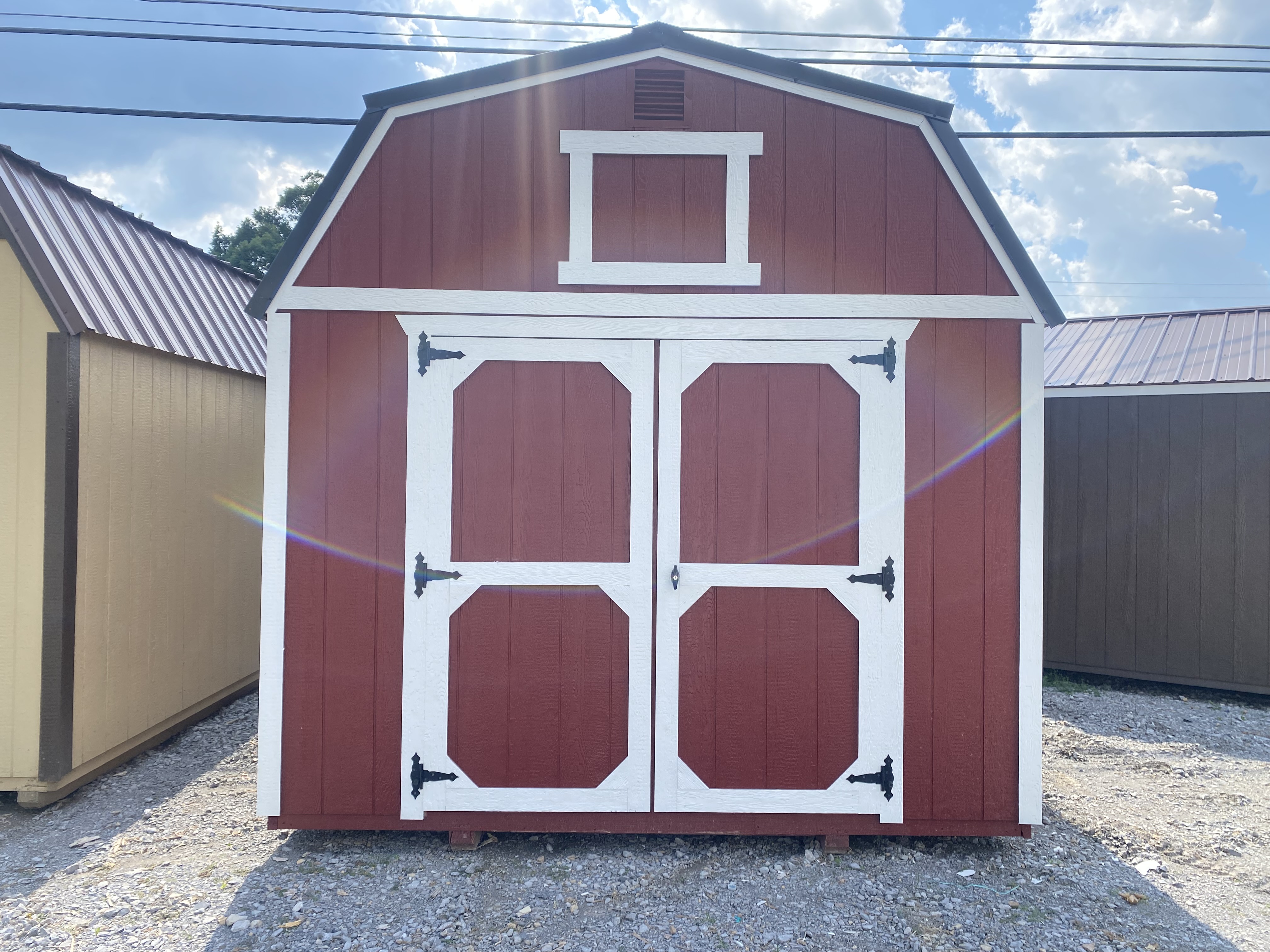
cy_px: 476
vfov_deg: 53.1
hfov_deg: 67.3
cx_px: 635
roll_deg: -2.4
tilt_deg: -0.4
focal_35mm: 26
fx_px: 954
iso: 32
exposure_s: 1/1429
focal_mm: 4.25
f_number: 1.8
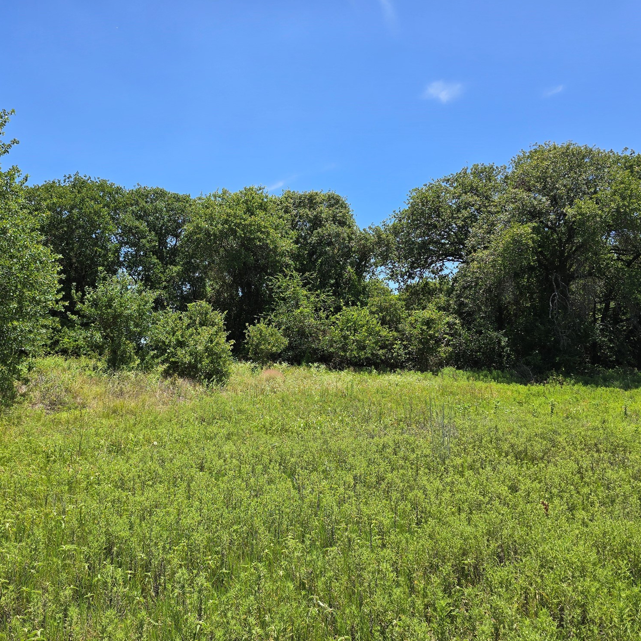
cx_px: 226
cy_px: 321
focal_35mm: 28
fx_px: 587
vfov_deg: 57.3
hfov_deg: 56.3
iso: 12
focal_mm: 6.3
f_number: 1.7
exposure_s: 1/609
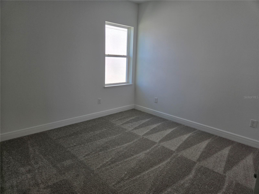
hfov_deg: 73.9
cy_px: 97
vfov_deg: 58.9
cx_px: 130
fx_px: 172
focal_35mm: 23
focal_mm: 5.4
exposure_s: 1/682
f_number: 1.8
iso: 80
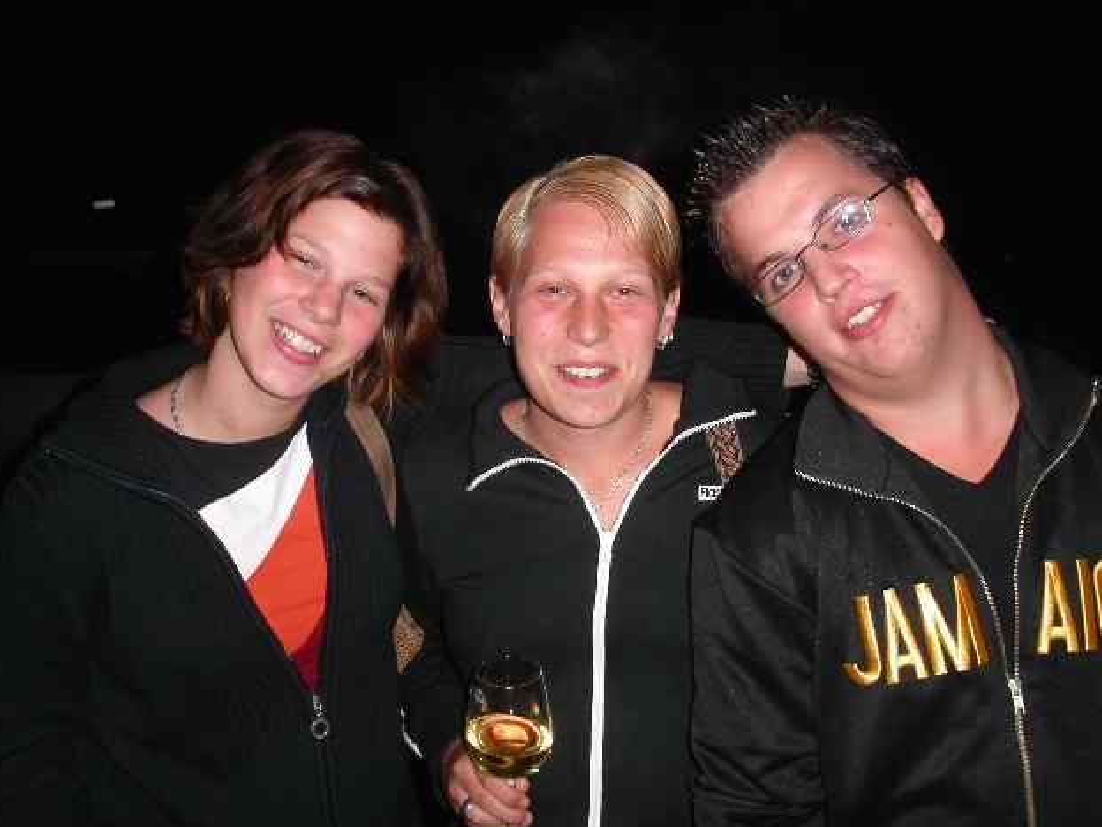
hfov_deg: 47.9
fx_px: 1242
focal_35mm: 39
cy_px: 421
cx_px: 539
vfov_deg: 36.8
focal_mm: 7.8
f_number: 2.8
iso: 100
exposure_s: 1/30
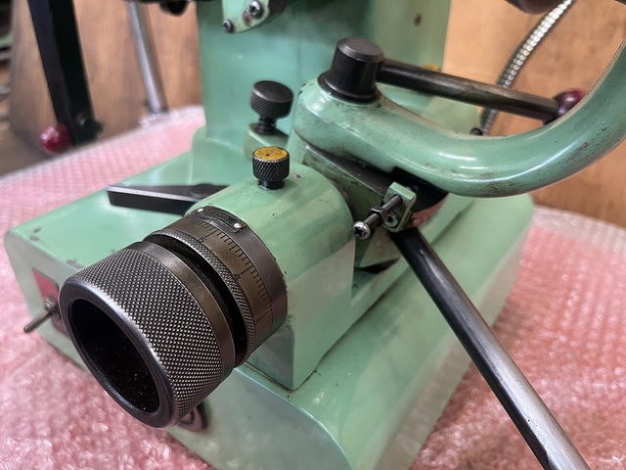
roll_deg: -0.6
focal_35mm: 26
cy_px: 235
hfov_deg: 67.3
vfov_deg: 53.1
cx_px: 313
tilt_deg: -33.7
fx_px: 470
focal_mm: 5.1
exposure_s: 1/60
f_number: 1.6
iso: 200
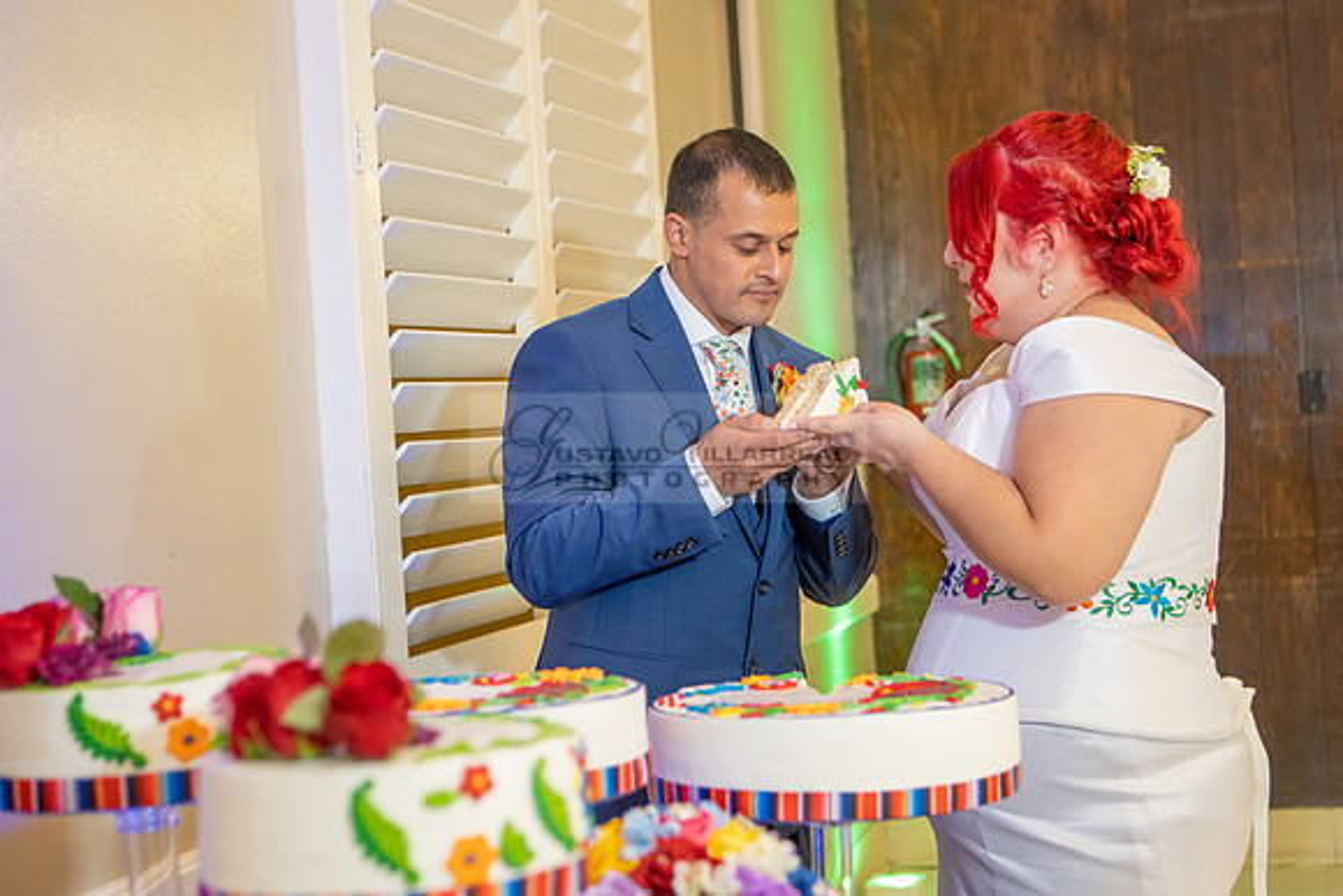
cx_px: 660
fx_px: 1192
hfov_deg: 58.8
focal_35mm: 32
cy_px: 470
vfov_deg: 41.2
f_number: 2.8
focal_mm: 25
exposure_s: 1/80
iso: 800
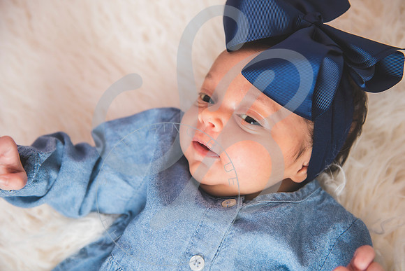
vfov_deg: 27.0
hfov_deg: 39.6
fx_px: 563
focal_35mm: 50
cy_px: 136
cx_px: 202
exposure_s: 1/125
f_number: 3.5
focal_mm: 50
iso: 200
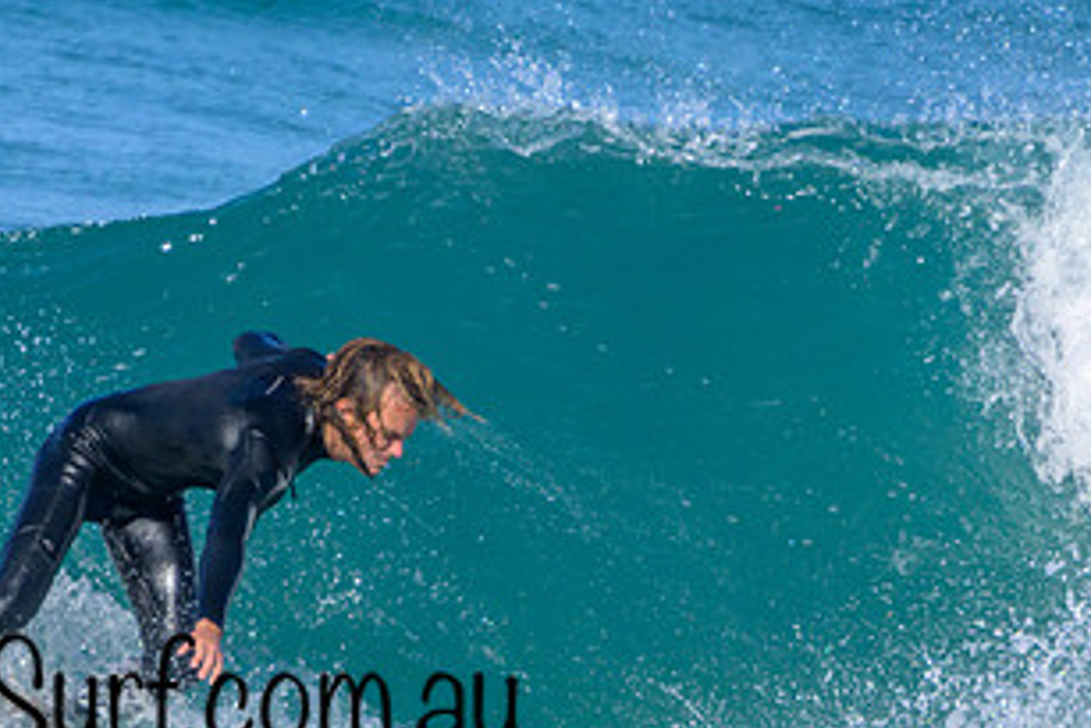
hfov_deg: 1.2
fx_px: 53542
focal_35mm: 1766
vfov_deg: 0.8
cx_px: 316
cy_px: 633
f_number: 11
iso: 1000
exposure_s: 1/2000
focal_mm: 800
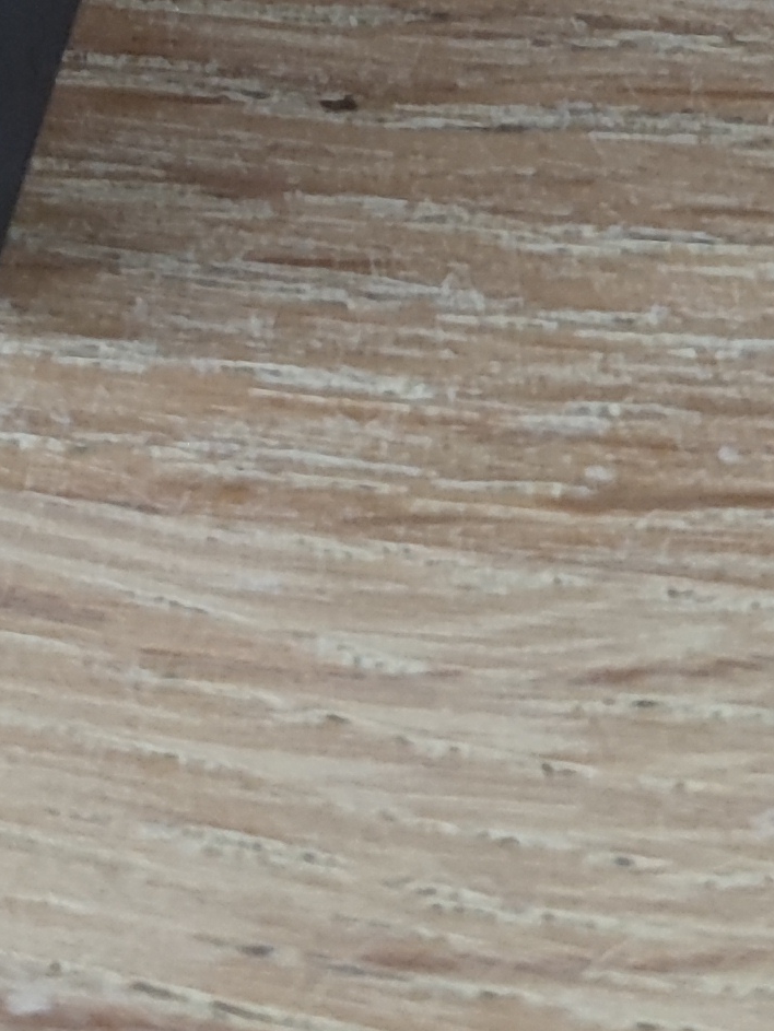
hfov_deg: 14.0
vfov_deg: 16.6
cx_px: 448
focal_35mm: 106
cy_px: -595
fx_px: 3158
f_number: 1.75
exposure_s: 1/25
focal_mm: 5.96
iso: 2497
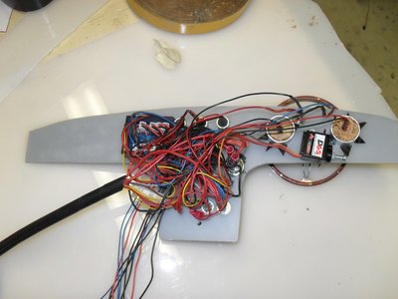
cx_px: 199
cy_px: 150
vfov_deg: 40.7
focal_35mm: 35
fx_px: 402
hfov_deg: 52.6
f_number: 2.8
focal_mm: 6.2
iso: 160
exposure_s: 1/45
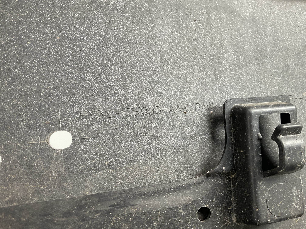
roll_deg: +3.7
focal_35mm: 29
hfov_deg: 61.7
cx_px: 153
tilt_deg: -1.6
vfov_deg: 48.2
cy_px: 114
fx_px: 256
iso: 50
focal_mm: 3
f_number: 1.8
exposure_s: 1/120
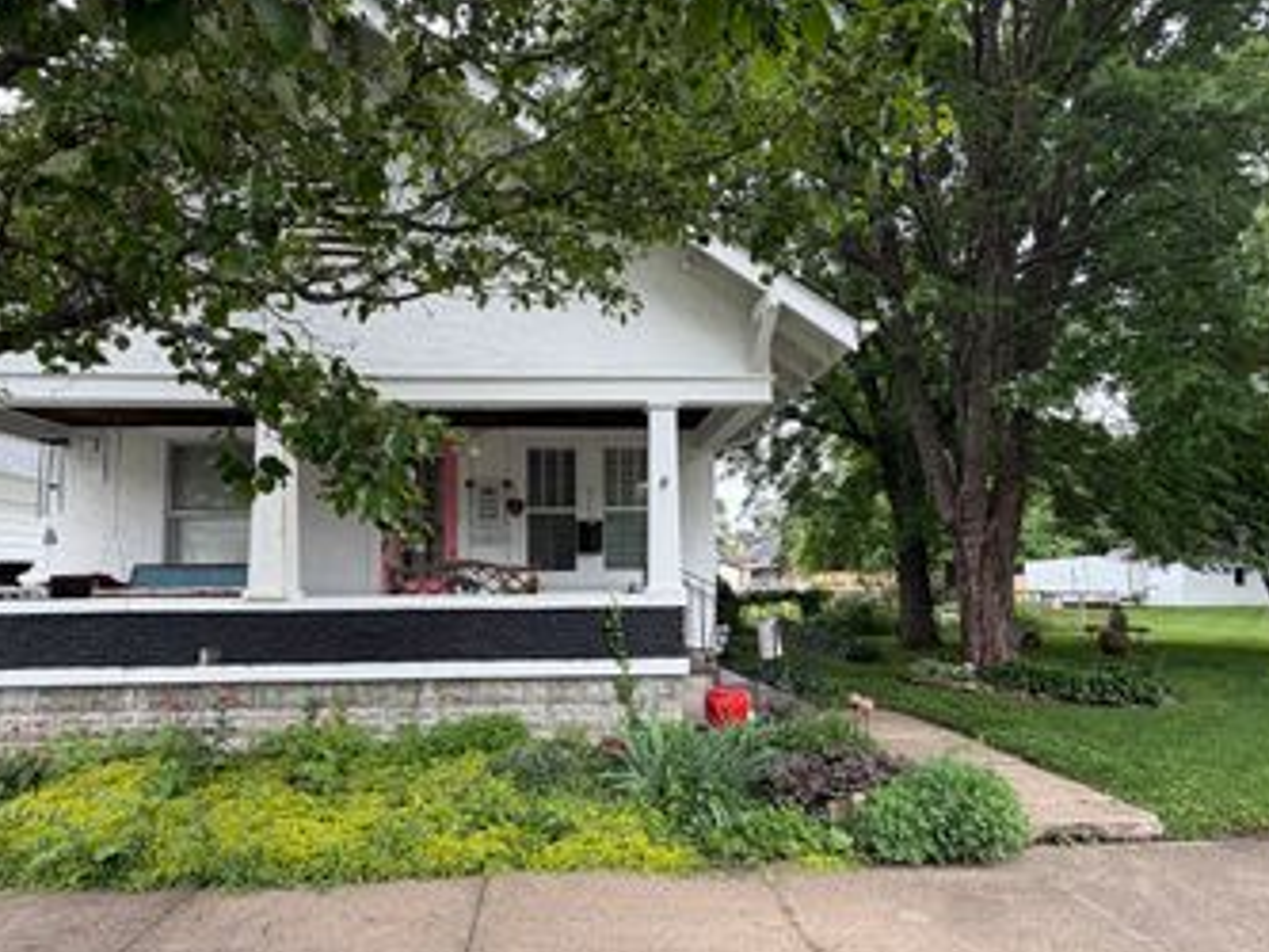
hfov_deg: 79.0
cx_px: 625
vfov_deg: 63.2
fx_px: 770
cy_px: 539
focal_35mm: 21
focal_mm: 2.22
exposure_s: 1/241
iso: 40
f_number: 2.2
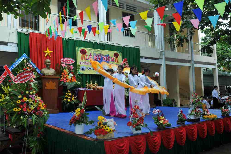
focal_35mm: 33
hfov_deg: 57.3
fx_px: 211
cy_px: 77
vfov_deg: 39.9
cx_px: 116
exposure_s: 1/40
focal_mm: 22
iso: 200
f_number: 10
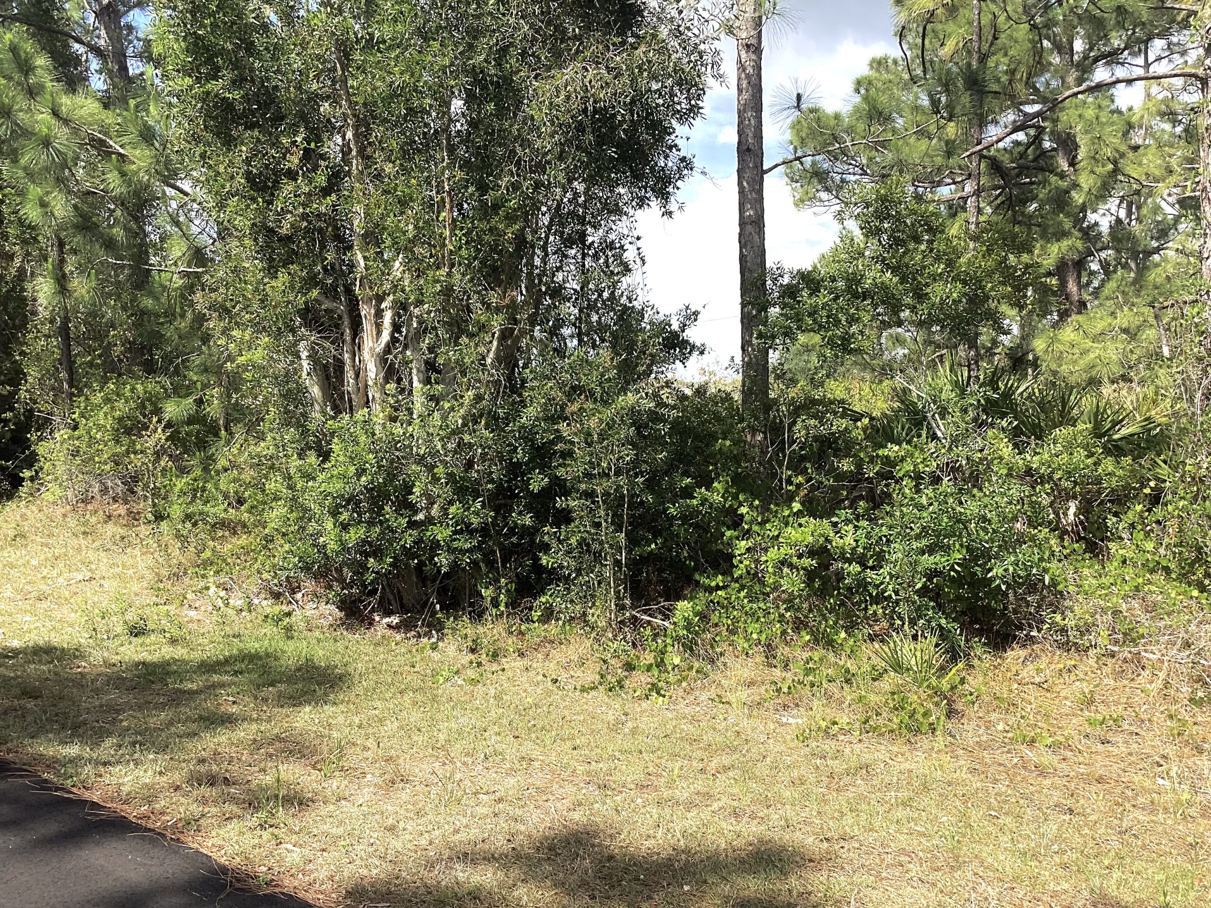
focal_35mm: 31
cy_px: 454
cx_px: 606
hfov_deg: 58.4
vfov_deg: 45.4
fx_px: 1084
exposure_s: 1/637
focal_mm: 3.3
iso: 25
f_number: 2.4
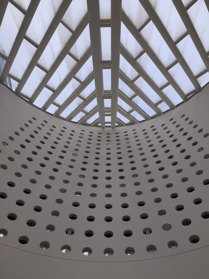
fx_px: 233
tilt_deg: +70.3
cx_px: 104
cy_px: 140
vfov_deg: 61.7
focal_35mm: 29
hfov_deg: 48.2
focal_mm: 4.15
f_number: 2.2
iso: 32
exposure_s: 1/557
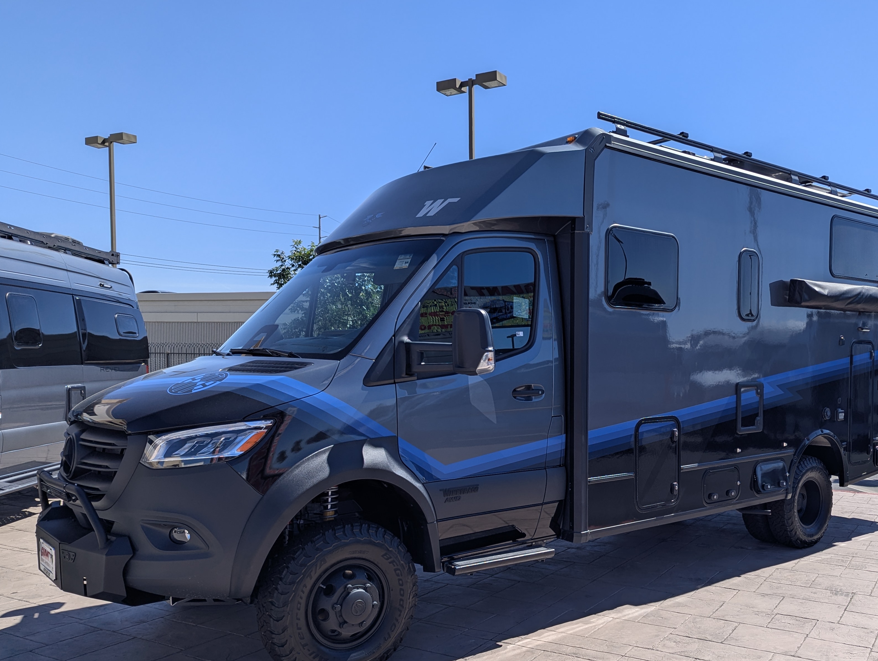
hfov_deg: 57.5
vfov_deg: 45.3
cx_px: 557
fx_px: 787
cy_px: 402
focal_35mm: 31
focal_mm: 6.81
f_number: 1.85
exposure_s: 1/2262
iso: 49
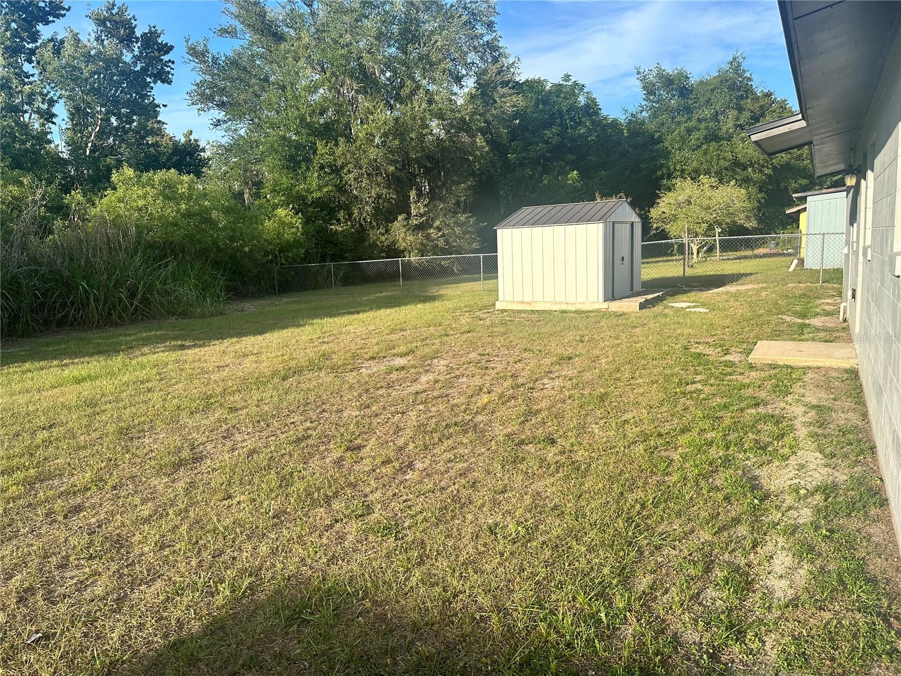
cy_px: 338
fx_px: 625
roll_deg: +2.0
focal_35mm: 24
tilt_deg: -7.4
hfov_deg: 71.6
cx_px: 450
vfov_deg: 56.8
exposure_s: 1/1721
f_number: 1.78
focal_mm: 6.86
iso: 80
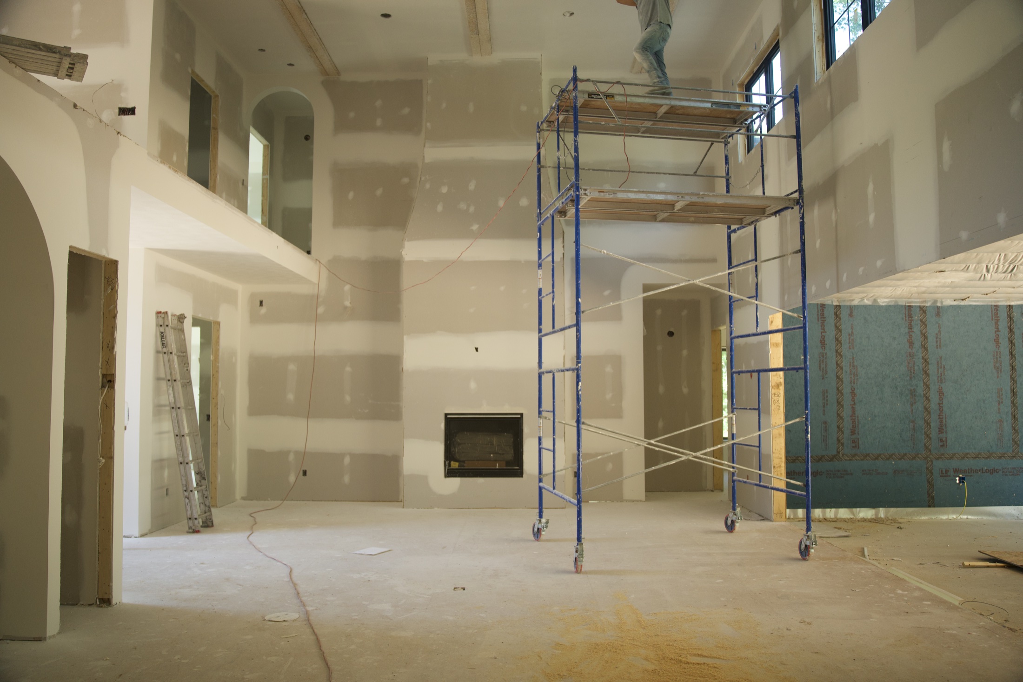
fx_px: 795
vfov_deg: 46.4
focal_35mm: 28
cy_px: 341
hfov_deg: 65.5
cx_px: 512
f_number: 2.8
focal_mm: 28
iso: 800
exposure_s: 1/125
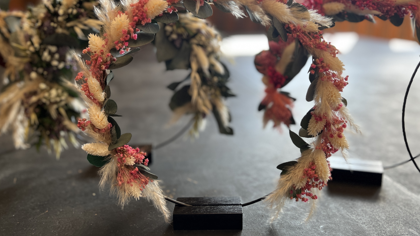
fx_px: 379
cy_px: 101
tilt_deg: -15.6
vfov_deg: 34.6
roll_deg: -0.2
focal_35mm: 34
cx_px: 231
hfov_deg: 57.9
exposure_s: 1/121
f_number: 1.5
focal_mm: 5.7
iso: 80
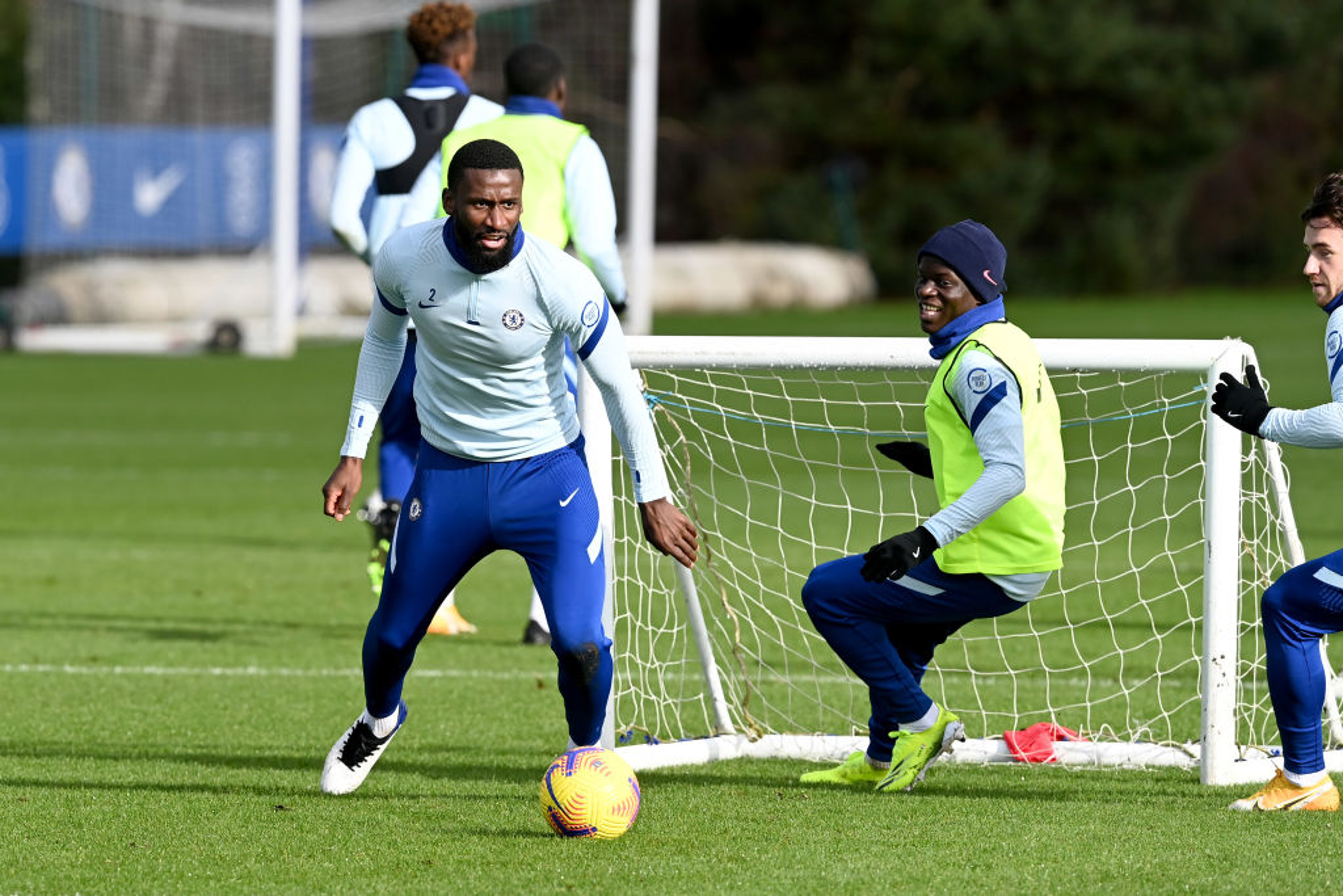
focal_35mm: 400
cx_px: 672
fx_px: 14923
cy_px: 448
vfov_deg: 3.4
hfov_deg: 5.2
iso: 400
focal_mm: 400
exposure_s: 1/2000
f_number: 5.6
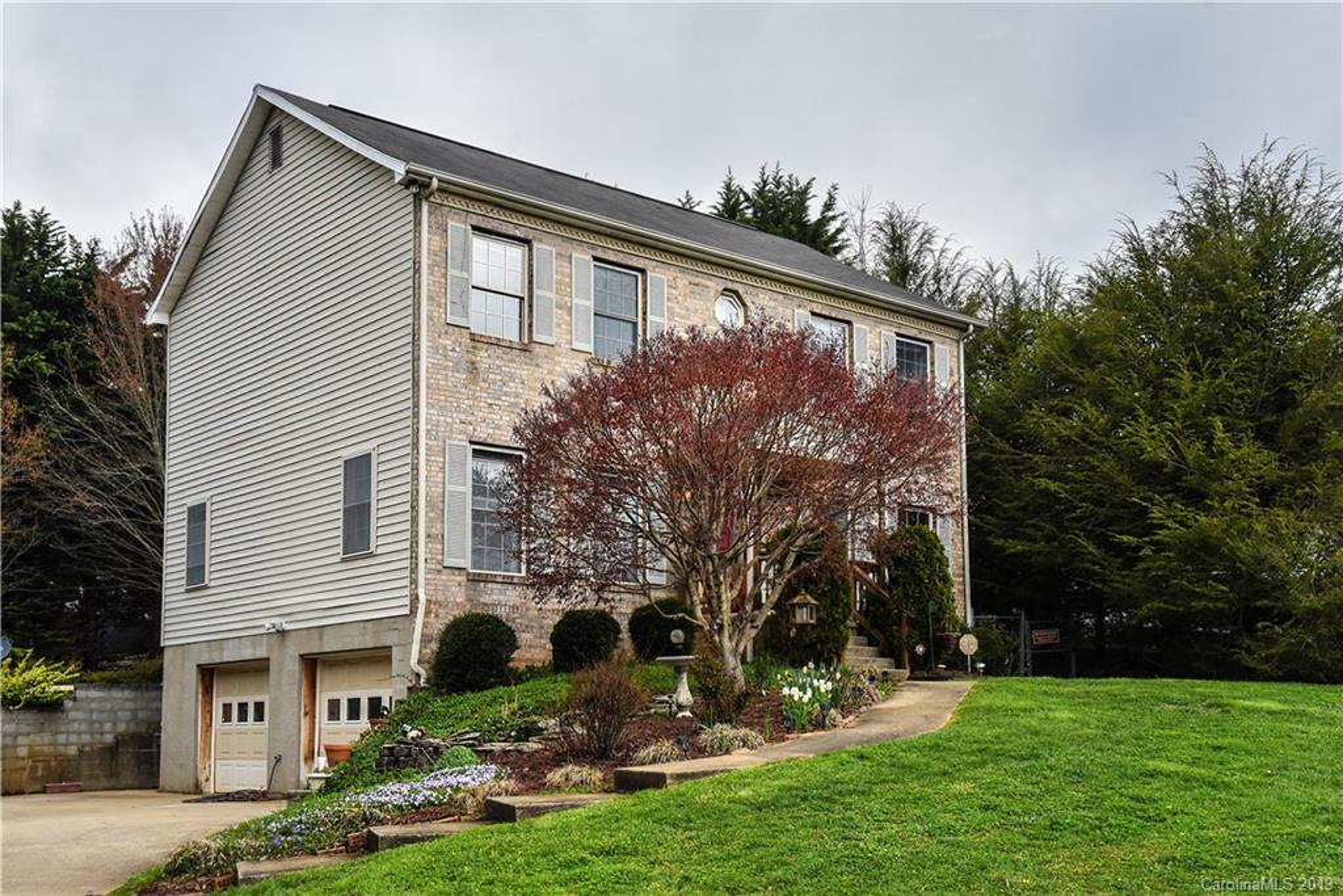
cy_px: 448
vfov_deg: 35.1
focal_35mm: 38
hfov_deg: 50.7
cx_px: 672
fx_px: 1418
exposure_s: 1/320
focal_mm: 38
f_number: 9
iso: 1250
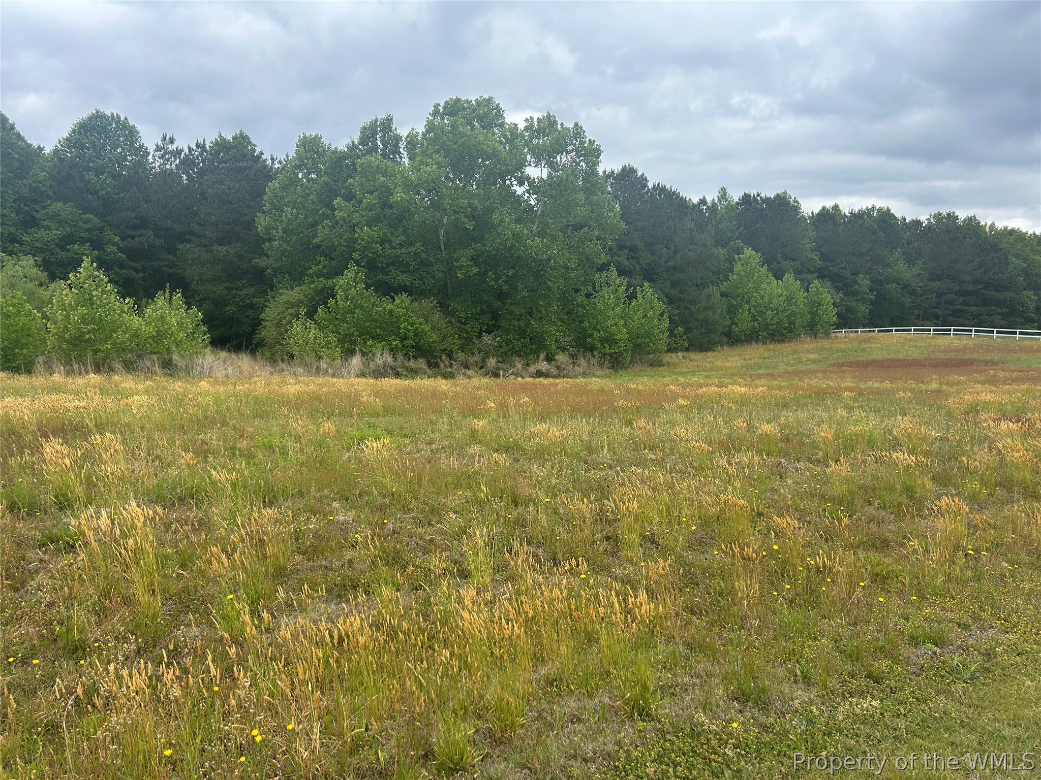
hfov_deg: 67.3
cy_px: 390
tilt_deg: -5.6
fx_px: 782
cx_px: 520
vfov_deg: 53.1
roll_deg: -1.1
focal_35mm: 26
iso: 50
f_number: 1.5
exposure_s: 1/2208
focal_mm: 5.7
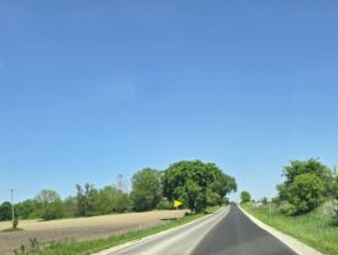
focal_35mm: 38
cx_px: 206
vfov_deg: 36.8
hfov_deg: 48.5
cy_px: 197
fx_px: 372
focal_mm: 6.3
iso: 12
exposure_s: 1/488
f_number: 1.7
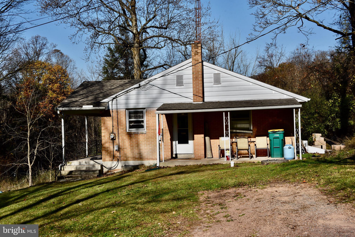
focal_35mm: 48
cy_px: 118
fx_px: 473
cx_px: 178
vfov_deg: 28.1
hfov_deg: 41.1
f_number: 11
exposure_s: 1/500
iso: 200
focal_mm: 48
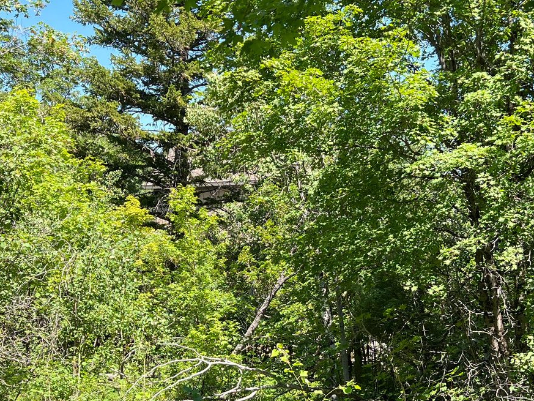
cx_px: 214
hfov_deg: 31.6
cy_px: 235
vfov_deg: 24.0
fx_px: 941
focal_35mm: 61
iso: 50
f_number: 1.5
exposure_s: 1/1124
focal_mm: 5.7
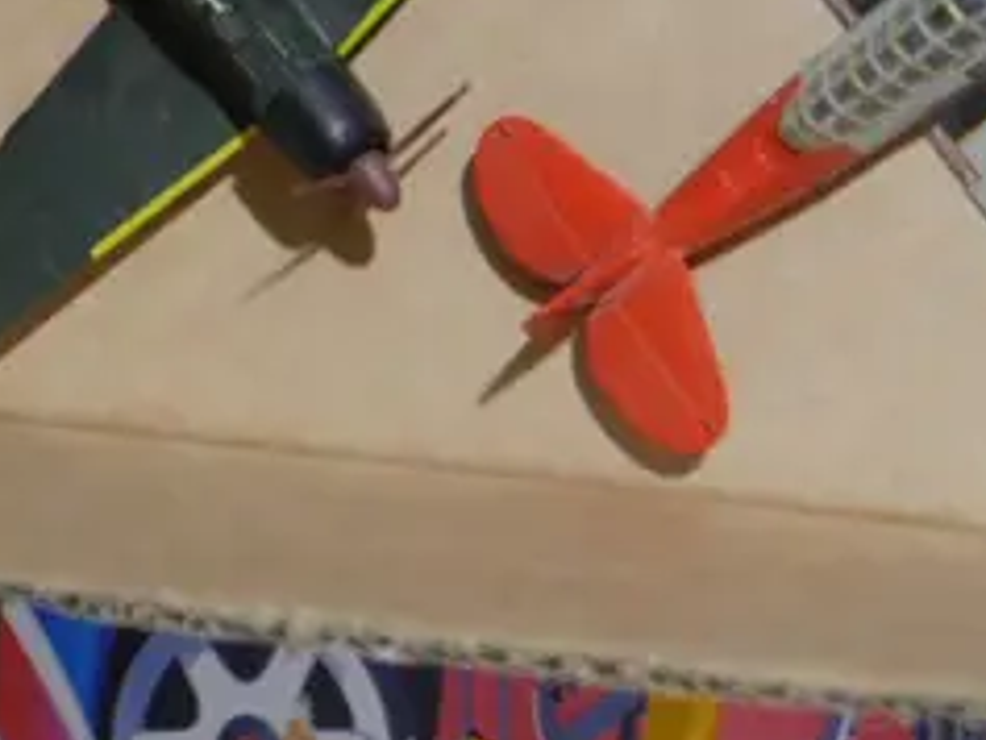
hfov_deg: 16.1
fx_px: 3448
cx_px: 150
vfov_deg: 11.4
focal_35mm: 121
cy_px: -611
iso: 320
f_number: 3.5
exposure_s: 1/60
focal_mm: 14
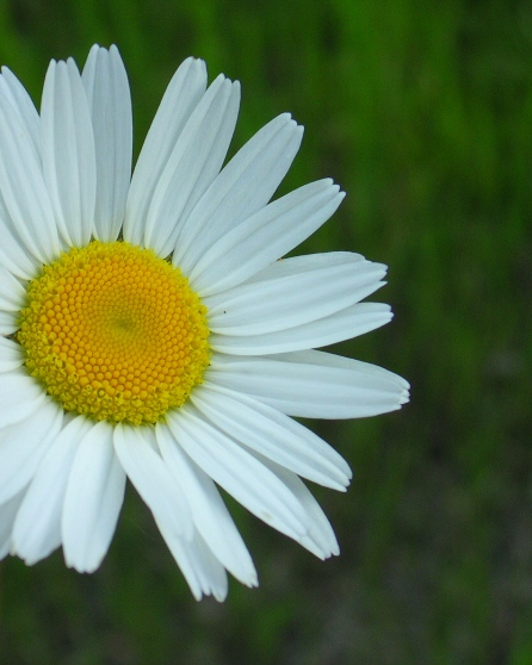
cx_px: 106
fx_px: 1654
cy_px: 331
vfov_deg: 22.8
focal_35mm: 84
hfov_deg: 18.1
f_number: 3.5
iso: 100
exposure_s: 1/344
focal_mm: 9.7
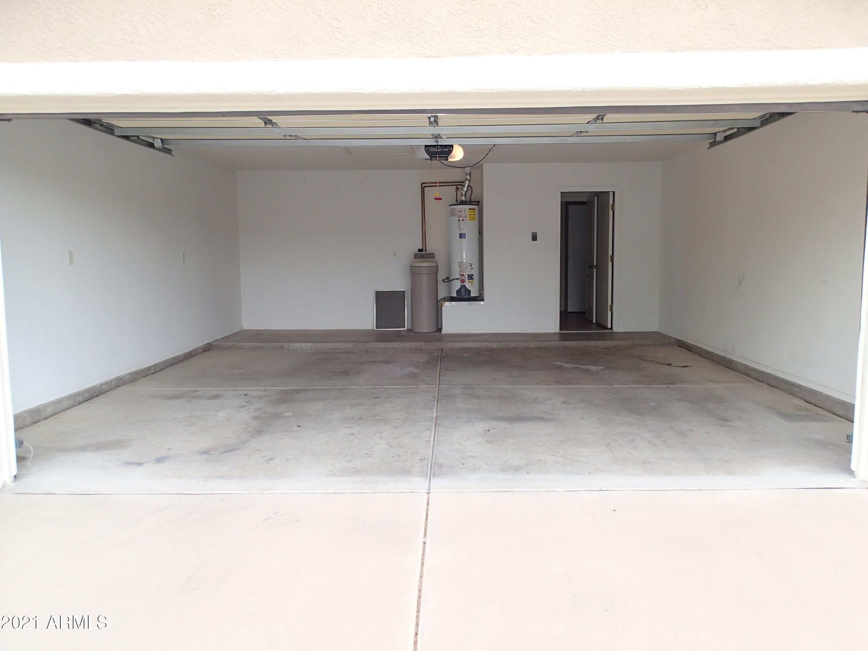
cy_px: 326
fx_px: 627
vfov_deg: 54.9
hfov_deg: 69.4
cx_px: 434
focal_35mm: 25
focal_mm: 4.5
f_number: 2.8
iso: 100
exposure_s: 1/200
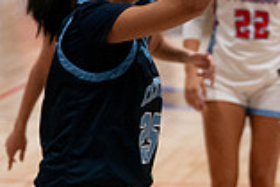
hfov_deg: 6.1
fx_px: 2569
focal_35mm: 330
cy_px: 107
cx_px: 487
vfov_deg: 4.2
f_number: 2.8
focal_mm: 70
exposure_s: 1/1000
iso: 4000
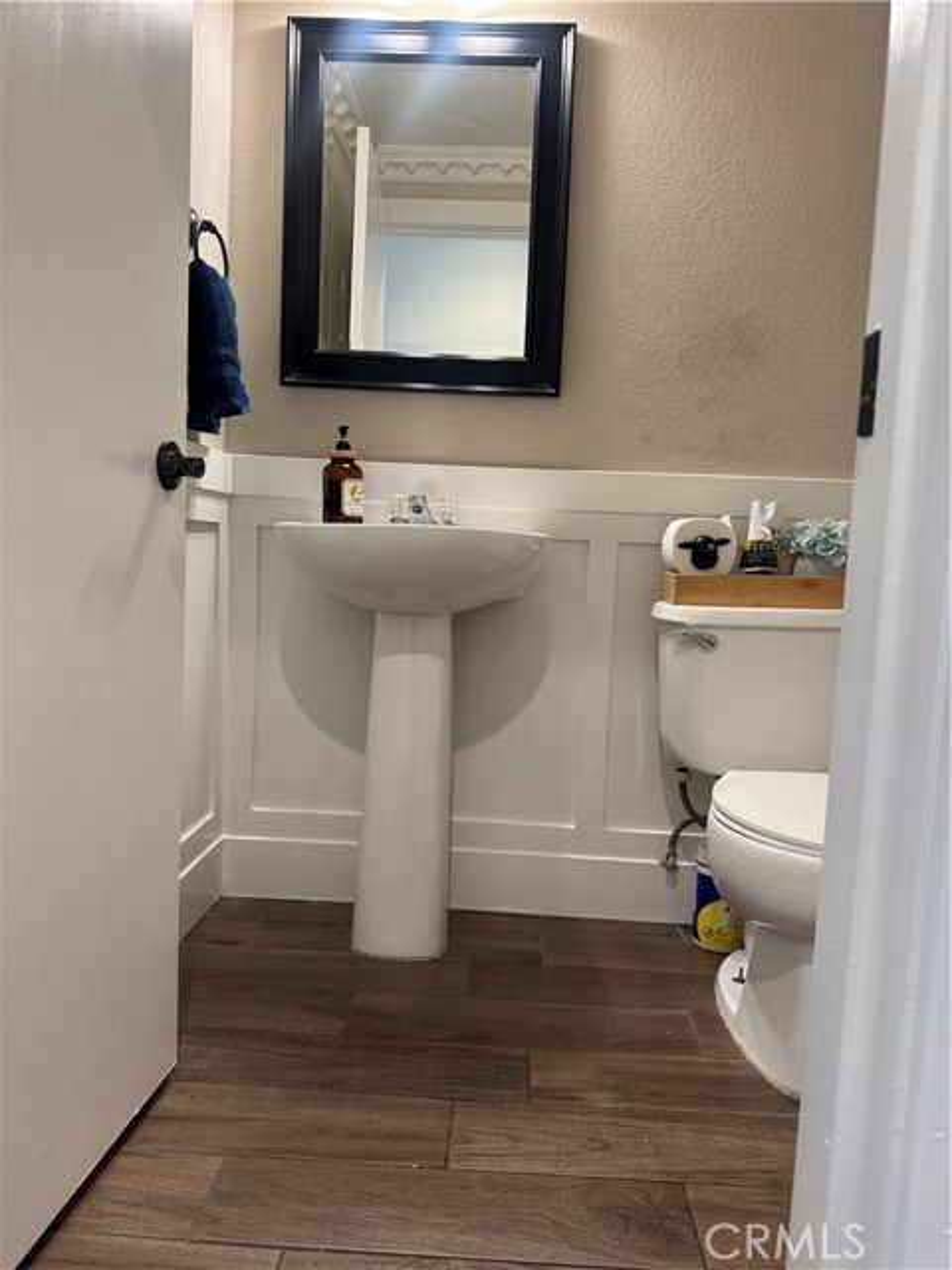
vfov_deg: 71.6
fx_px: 880
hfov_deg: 56.8
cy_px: 635
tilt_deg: -3.5
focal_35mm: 24
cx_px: 476
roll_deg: -2.4
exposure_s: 1/60
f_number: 1.78
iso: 200
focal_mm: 6.76
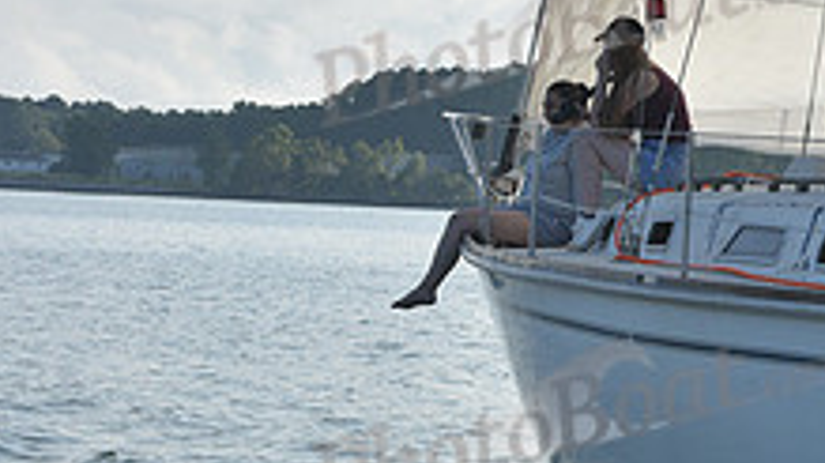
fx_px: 4242
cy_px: 171
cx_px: 1043
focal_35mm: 194
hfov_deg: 10.9
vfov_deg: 6.3
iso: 320
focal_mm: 70
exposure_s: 1/640
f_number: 11
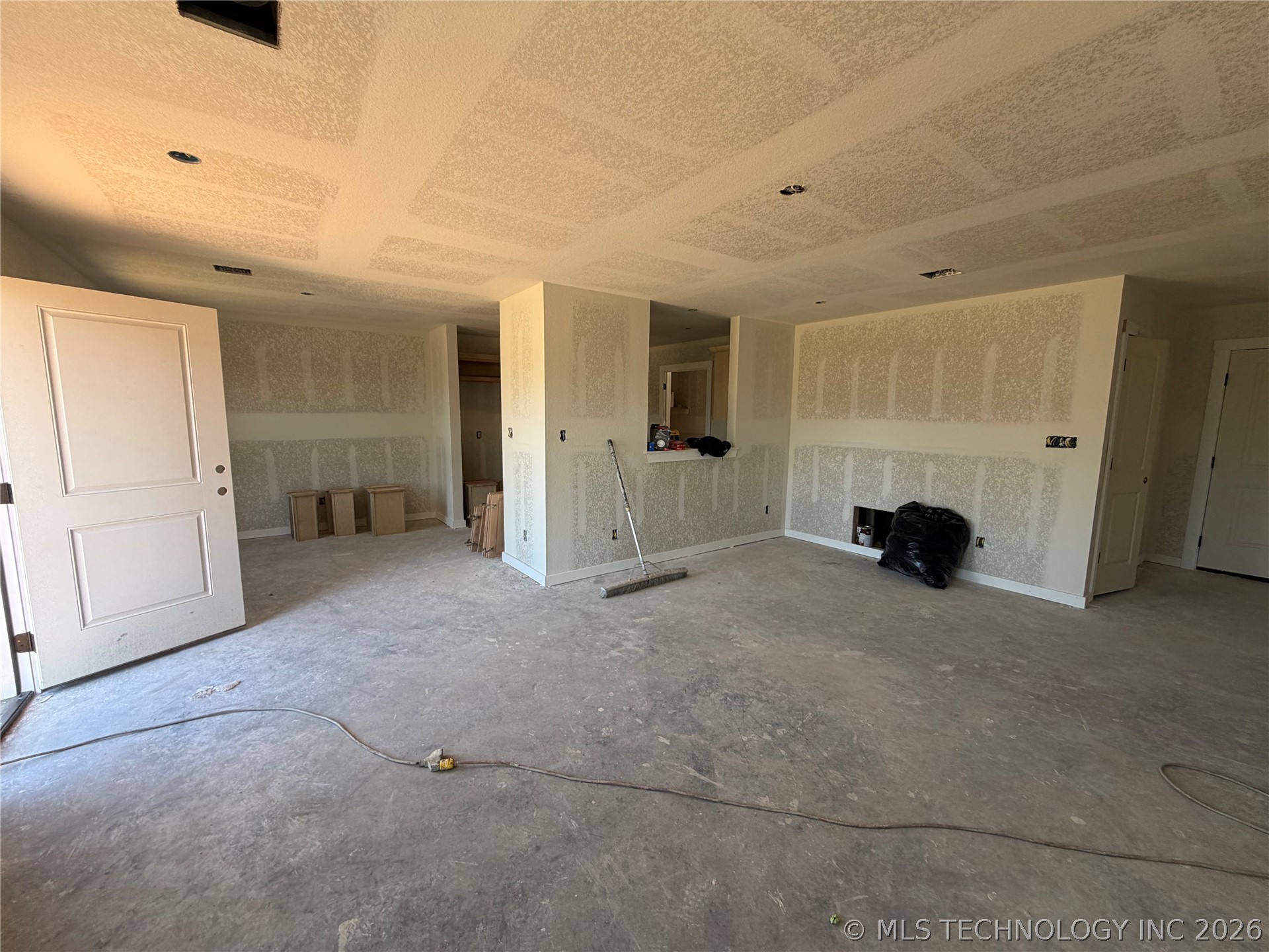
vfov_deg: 85.7
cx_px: 634
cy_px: 476
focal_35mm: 14
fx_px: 513
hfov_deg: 102.1
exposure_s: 1/121
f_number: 2.2
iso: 100
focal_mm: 2.22
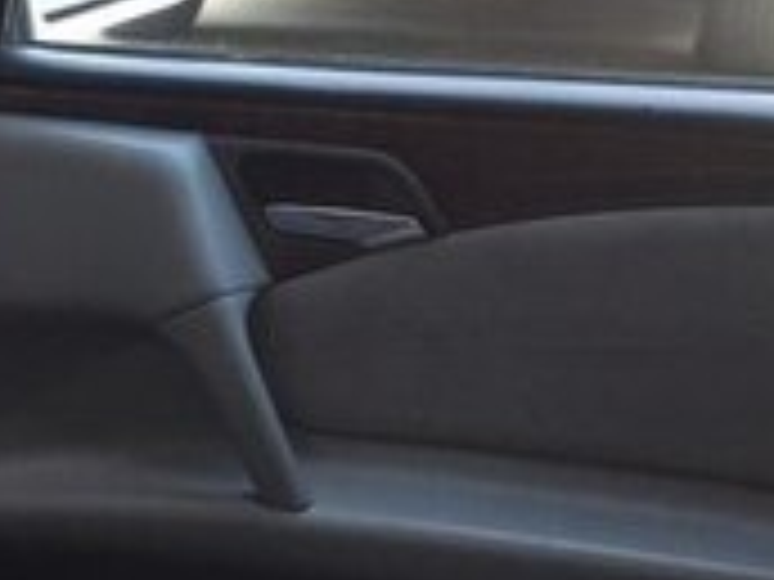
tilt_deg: -21.5
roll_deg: +0.0
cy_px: 731
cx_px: -648
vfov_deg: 12.9
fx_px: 2482
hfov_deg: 15.2
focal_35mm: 111
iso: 40
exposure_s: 1/50
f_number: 2.2
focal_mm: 4.15
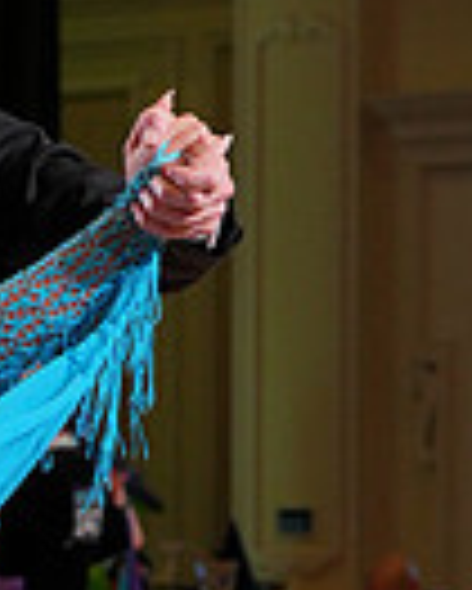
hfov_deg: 5.3
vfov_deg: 6.6
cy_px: 793
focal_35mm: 291
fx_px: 5075
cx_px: -348
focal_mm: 70
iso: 1250
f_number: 5
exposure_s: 1/400
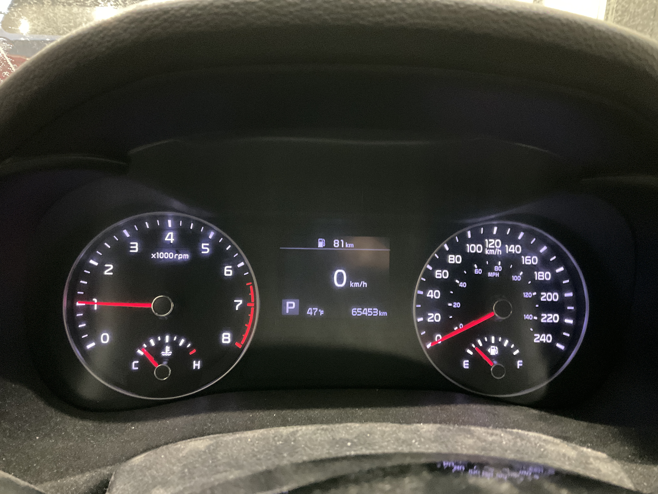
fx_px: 551
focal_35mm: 29
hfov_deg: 61.7
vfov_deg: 48.2
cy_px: 247
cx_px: 329
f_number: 1.8
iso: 500
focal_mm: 3
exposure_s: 1/20
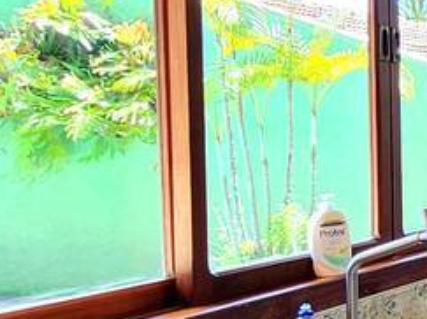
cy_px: 165
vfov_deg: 19.1
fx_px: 949
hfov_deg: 15.8
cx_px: 972
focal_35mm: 77
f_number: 2.2
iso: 50
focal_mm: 2.2
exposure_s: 1/60.2
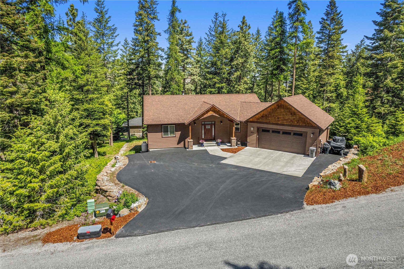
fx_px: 247
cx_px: 202
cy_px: 134
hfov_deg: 78.6
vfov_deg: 57.2
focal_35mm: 22
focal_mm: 8.38
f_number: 2.8
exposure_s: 1/4000
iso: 100
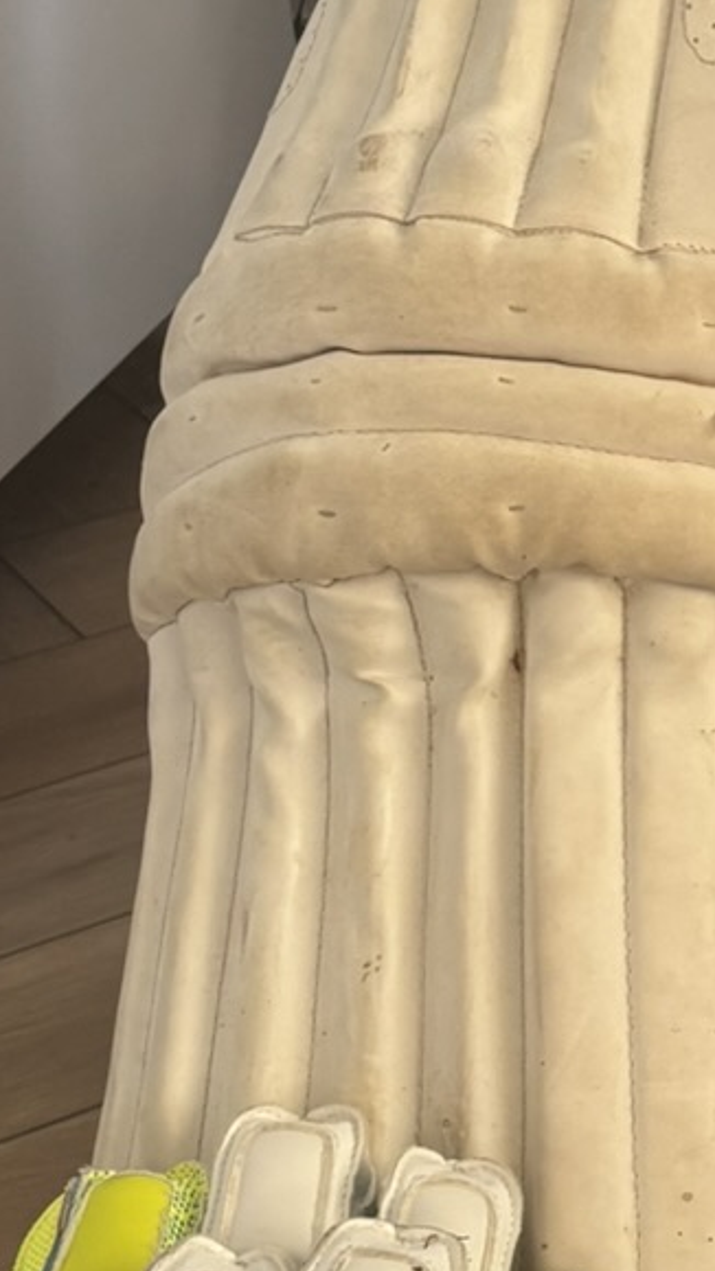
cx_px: 1211
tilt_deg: -28.6
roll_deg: -1.0
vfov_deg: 21.4
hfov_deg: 11.4
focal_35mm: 100
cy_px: 649
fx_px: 3372
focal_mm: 5.96
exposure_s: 1/73
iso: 125
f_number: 1.6
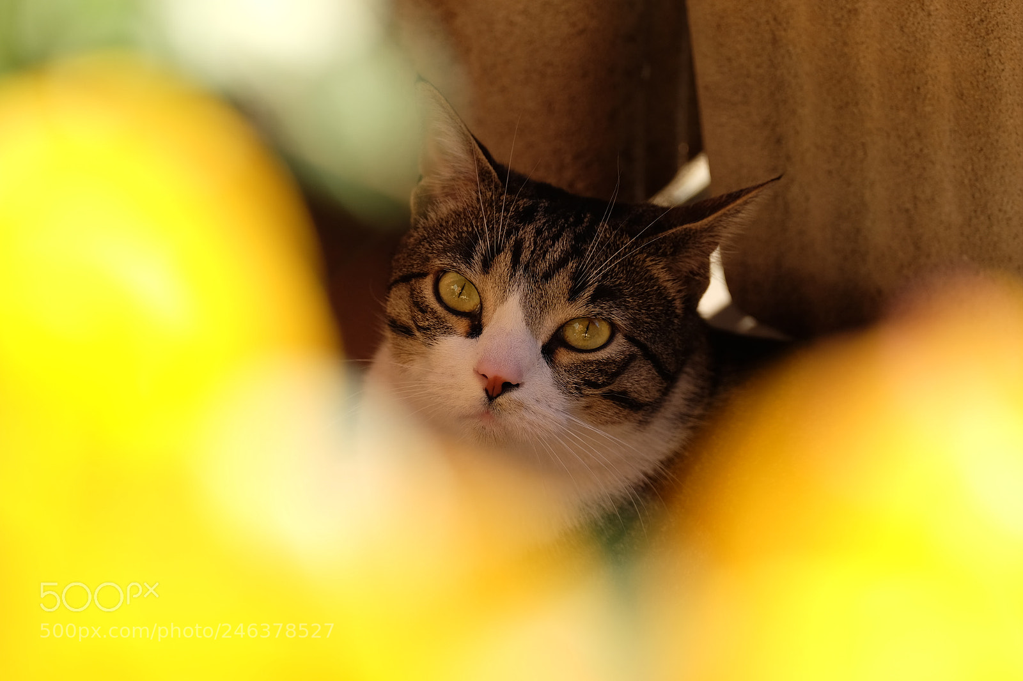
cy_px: 340
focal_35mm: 150
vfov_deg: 9.1
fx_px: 4261
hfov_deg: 13.7
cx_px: 512
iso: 200
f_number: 4
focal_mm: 99.8
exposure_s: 1/150
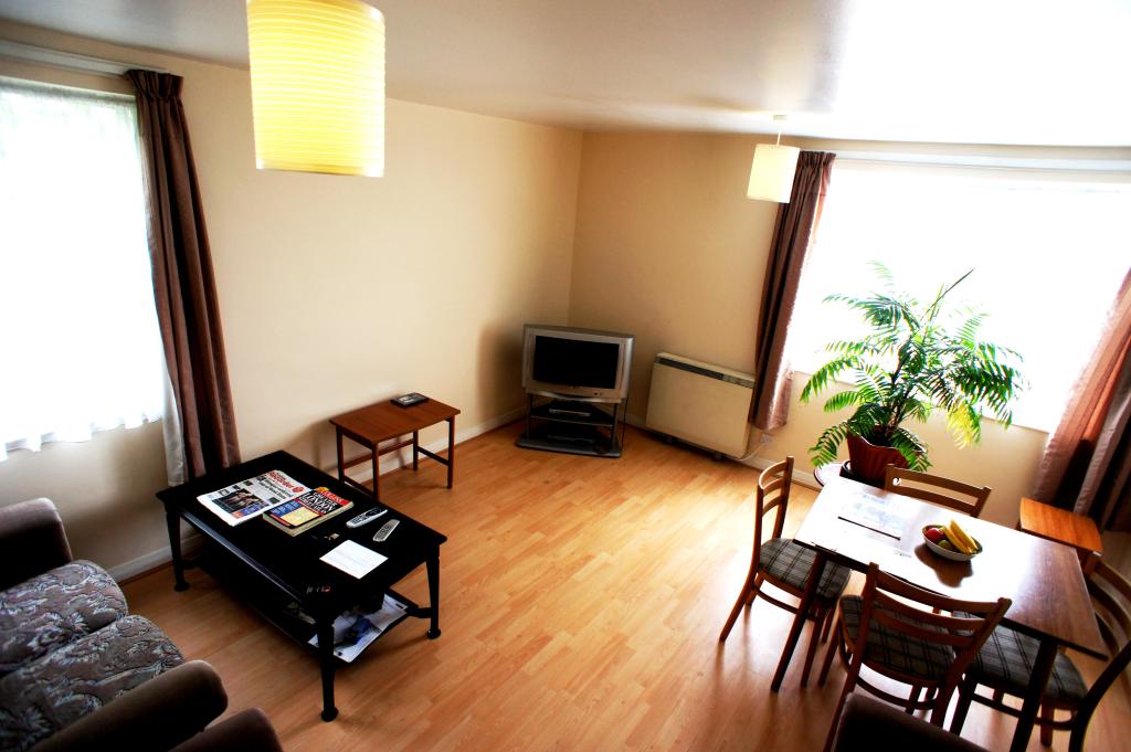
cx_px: 566
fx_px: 753
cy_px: 376
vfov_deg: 53.1
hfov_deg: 73.8
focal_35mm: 24
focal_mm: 16
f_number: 4
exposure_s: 1/50
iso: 200
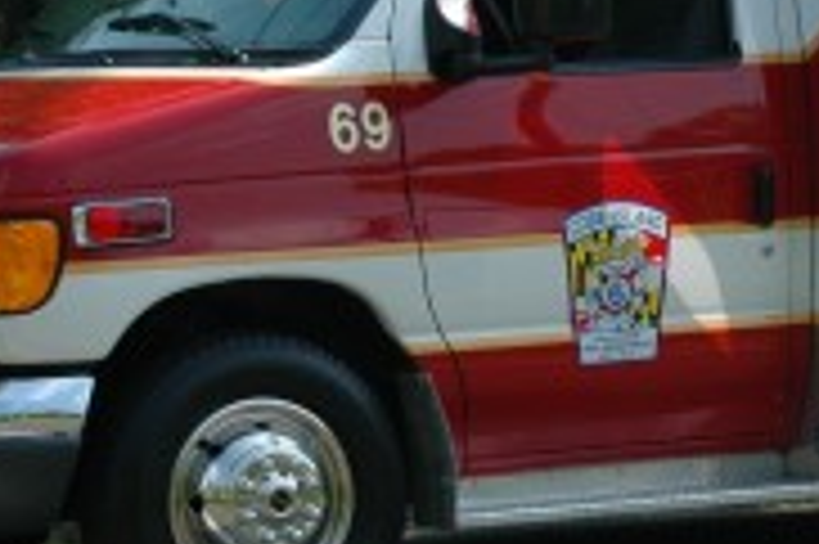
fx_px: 4199
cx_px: 909
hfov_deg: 11.0
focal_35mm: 185
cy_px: 130
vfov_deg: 7.4
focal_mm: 35
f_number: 8
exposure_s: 1/250
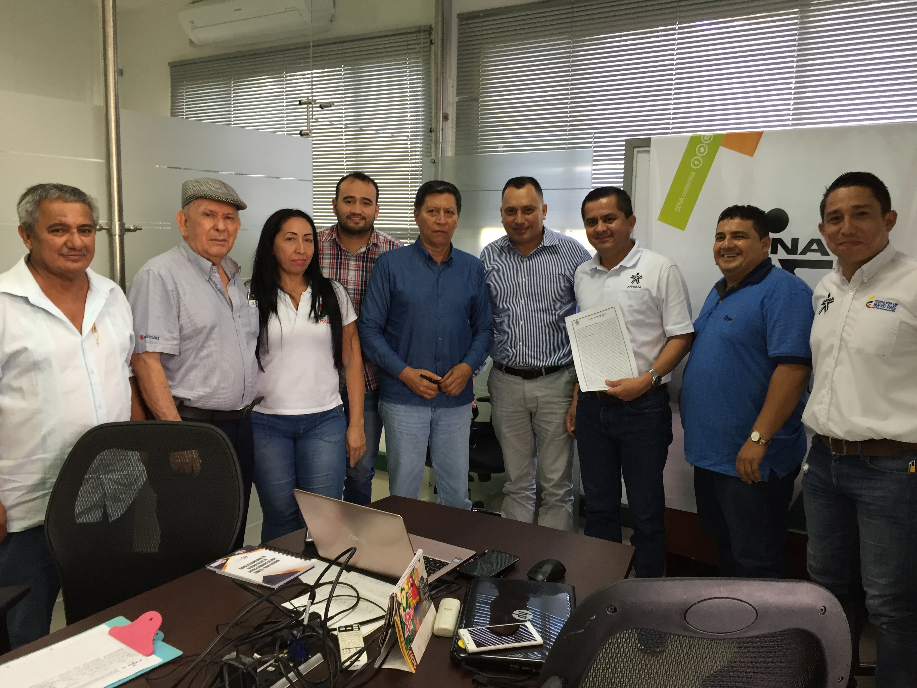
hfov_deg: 61.7
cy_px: 344
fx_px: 768
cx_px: 458
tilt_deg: -8.7
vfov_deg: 48.2
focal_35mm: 29
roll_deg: -2.2
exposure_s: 1/30
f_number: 2.2
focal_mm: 4.15
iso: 80
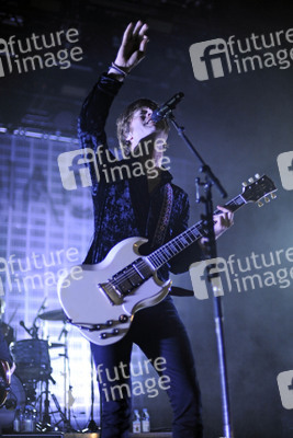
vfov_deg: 39.6
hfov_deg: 27.0
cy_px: 219
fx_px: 610
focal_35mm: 50
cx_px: 146
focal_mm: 50
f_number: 1.6
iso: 1600
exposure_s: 1/250
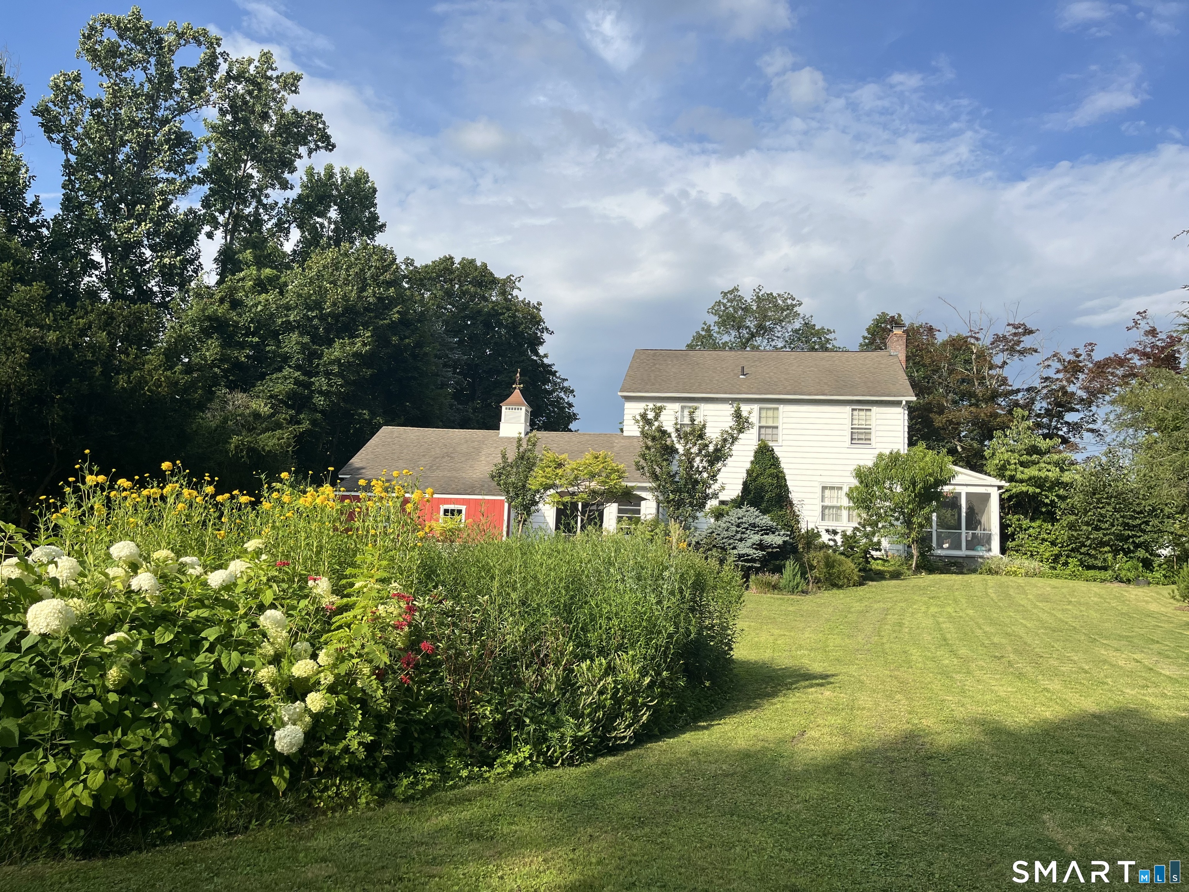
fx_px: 893
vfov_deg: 53.1
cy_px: 446
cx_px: 594
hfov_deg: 67.3
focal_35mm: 26
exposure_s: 1/3135
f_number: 1.6
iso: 50
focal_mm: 5.1
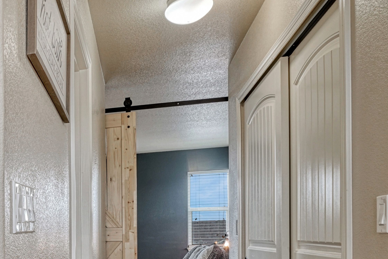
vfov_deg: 31.5
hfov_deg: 38.4
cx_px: -54
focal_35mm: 40
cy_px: 238
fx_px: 434
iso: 400
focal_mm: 15.1
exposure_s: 1/4
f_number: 8
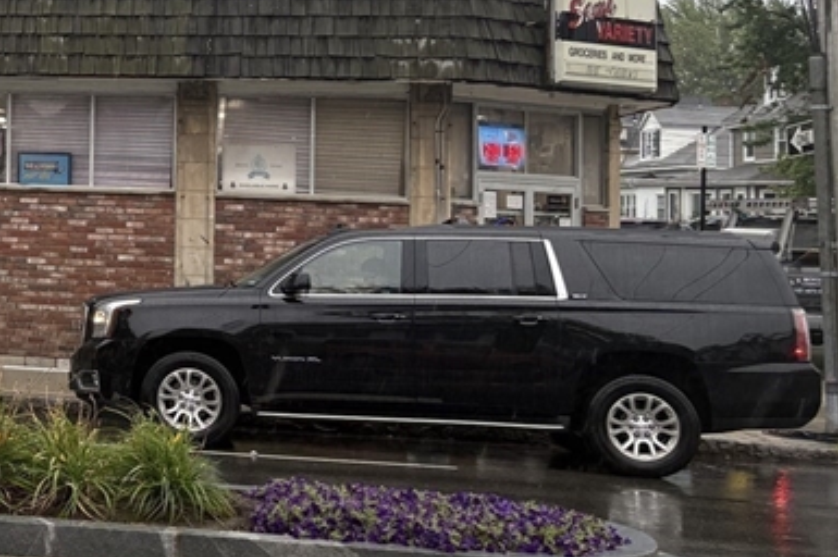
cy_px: 96
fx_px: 1675
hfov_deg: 24.8
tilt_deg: +3.7
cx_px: -215
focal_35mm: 72
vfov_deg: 18.7
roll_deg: -1.5
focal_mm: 5.96
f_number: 1.6
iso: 50
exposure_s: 1/352
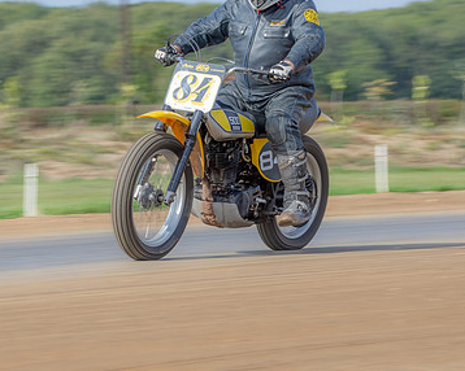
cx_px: 165
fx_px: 3769
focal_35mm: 274
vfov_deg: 5.6
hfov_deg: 7.1
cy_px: 143
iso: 100
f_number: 10
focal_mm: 120
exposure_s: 1/125
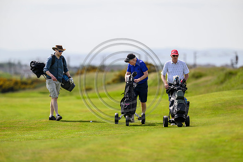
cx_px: 122
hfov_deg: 5.2
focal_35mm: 400
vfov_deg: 3.4
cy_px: 81
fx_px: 2701
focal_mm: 400
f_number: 4
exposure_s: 1/4000
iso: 500
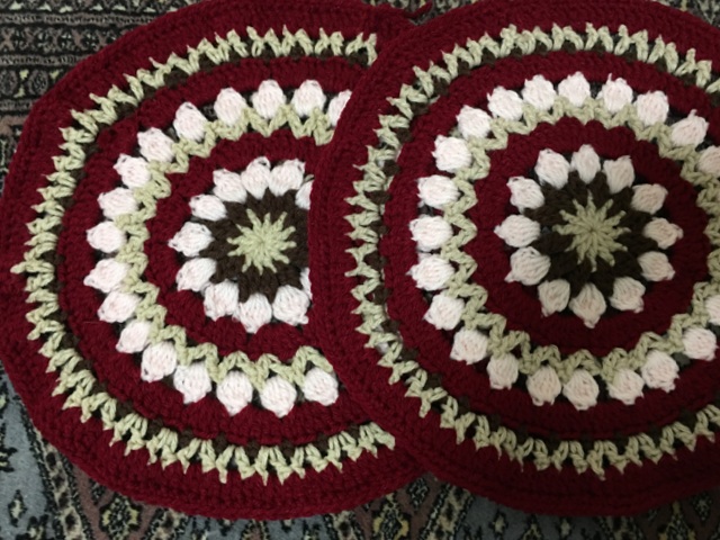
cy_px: 270
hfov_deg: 61.7
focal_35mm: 29
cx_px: 360
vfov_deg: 48.2
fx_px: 603
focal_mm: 4.15
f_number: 2.2
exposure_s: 1/15
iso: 100
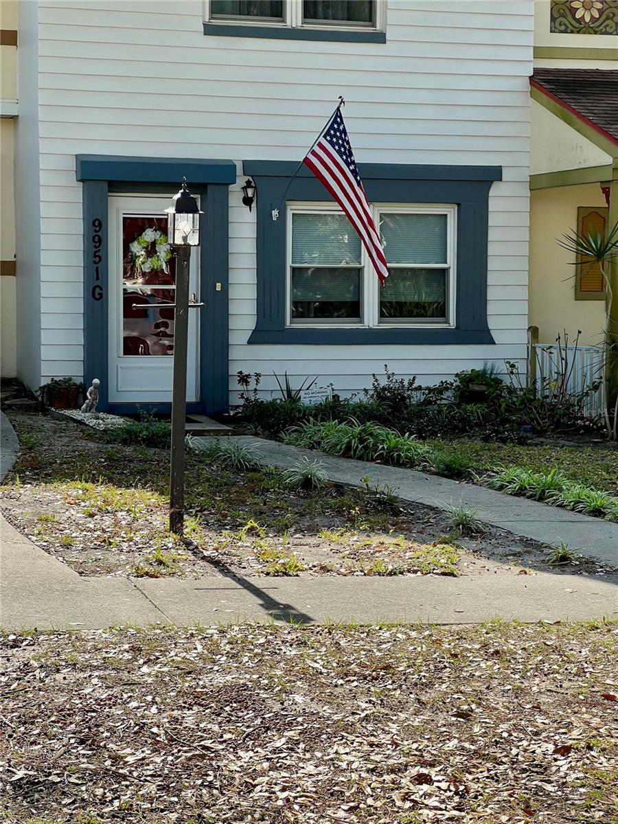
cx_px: 309
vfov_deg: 25.3
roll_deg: -0.3
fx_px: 1833
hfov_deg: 19.1
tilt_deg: -3.7
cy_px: 412
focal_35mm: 77
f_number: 2.8
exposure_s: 1/283
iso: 32
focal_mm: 9
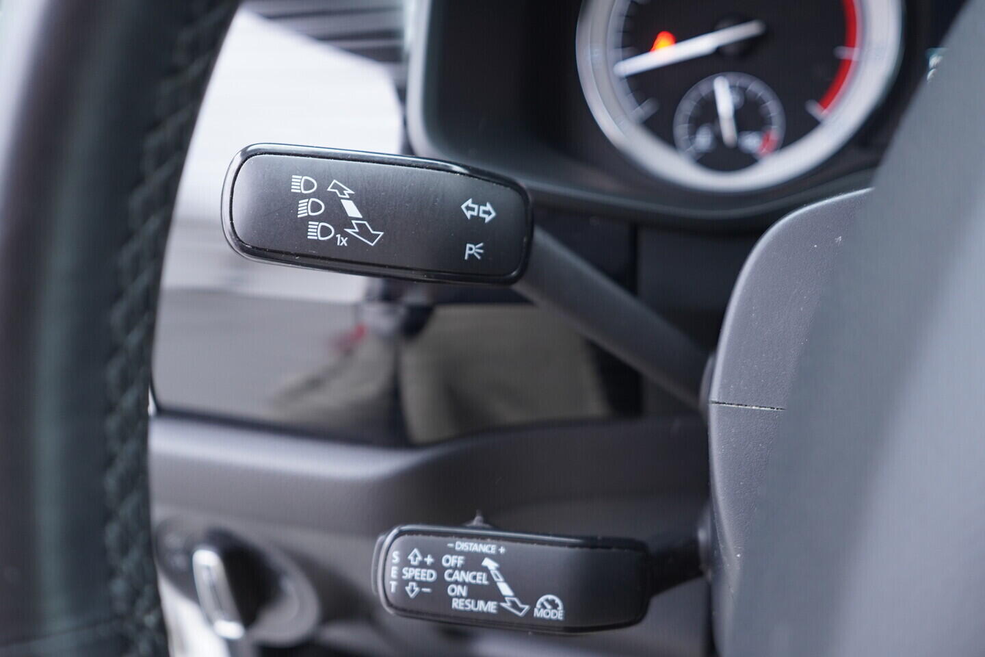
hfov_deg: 53.1
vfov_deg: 36.9
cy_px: 328
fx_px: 985
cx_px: 492
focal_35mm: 36
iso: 400
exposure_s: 1/40
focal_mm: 24
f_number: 2.8
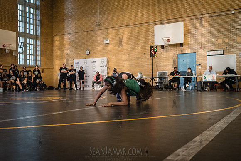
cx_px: 120
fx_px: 244
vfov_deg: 36.5
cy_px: 80
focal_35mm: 36
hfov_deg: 52.7
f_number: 4
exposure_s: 1/320
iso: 3200
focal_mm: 35
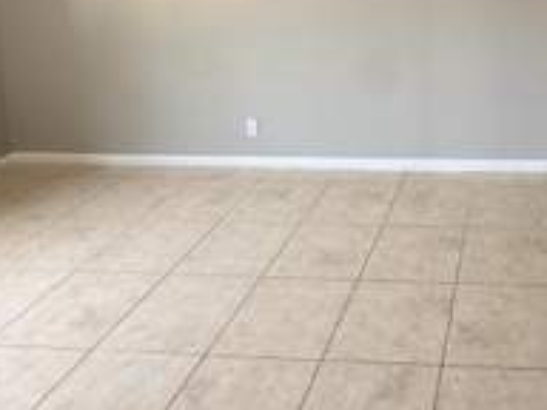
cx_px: 484
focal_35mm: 35
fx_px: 553
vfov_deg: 35.3
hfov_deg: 47.7
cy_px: -33
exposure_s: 1/99
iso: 160
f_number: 2.2
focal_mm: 2.22
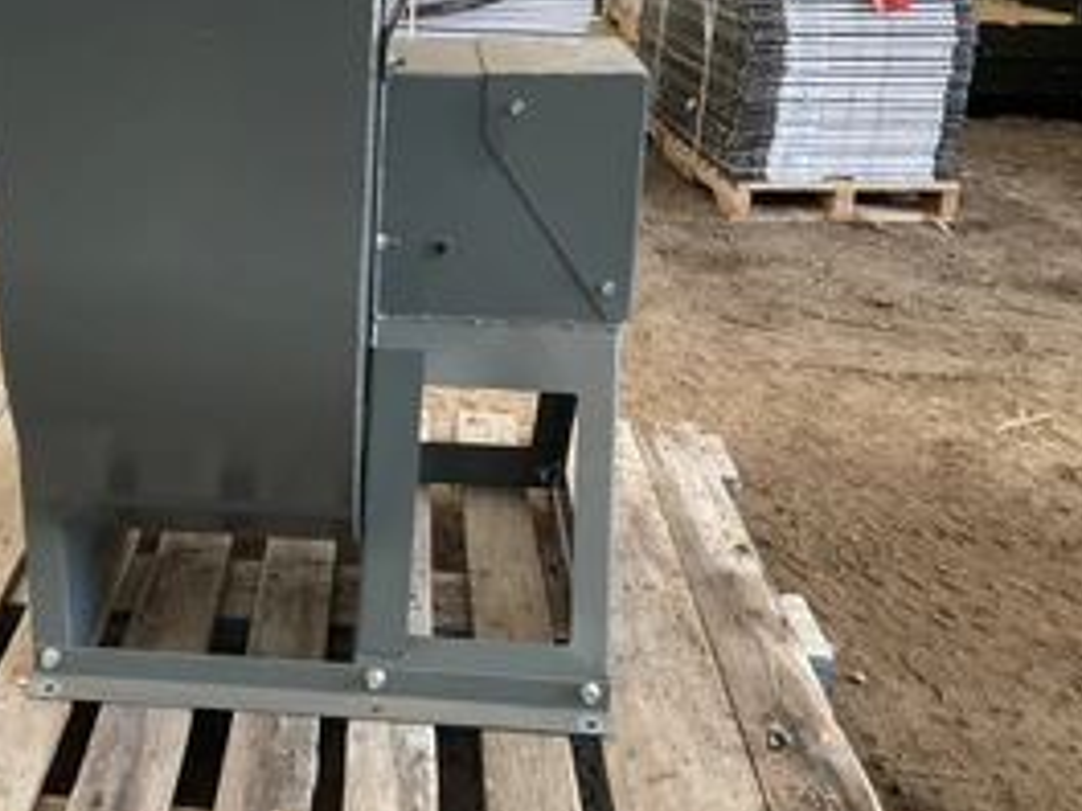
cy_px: 311
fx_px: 1375
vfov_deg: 32.7
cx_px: 279
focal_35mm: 44
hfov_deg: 41.7
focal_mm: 3
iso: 64
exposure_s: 1/70
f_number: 1.8
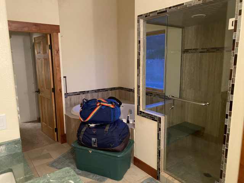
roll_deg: +2.4
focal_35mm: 26
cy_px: 92
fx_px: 183
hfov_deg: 67.3
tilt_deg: -8.3
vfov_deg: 53.1
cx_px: 122
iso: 640
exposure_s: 1/30
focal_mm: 4.25
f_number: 1.8
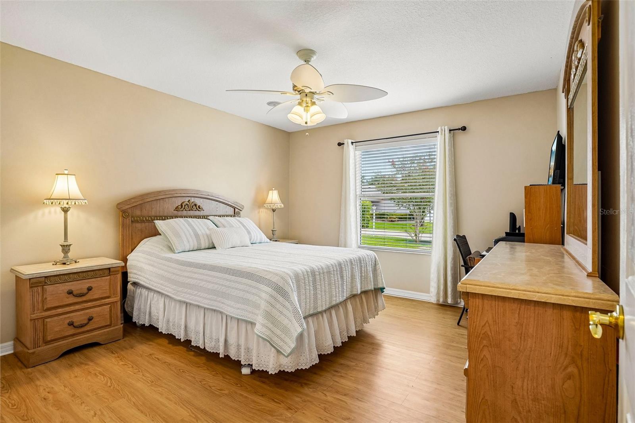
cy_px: 212
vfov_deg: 70.4
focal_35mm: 17
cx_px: 318
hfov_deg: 93.3
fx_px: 300
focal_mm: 17
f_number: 9
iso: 400
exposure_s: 1/25
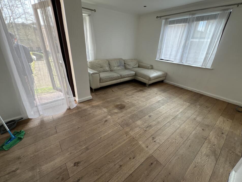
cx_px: 122
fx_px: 98
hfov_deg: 102.1
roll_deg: -2.5
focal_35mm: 14
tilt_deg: -23.8
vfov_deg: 85.7
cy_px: 90
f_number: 1.8
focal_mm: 1.57
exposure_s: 1/99
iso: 64
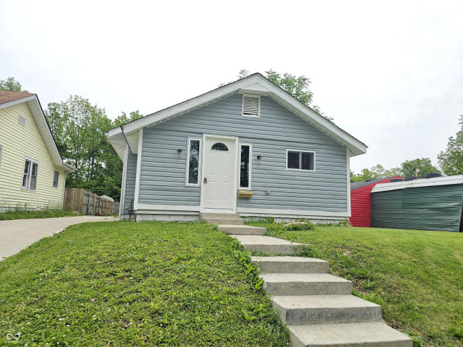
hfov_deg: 73.9
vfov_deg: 58.9
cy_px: 174
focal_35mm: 23
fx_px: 308
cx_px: 232
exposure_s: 1/533
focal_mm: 6.3
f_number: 1.7
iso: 16
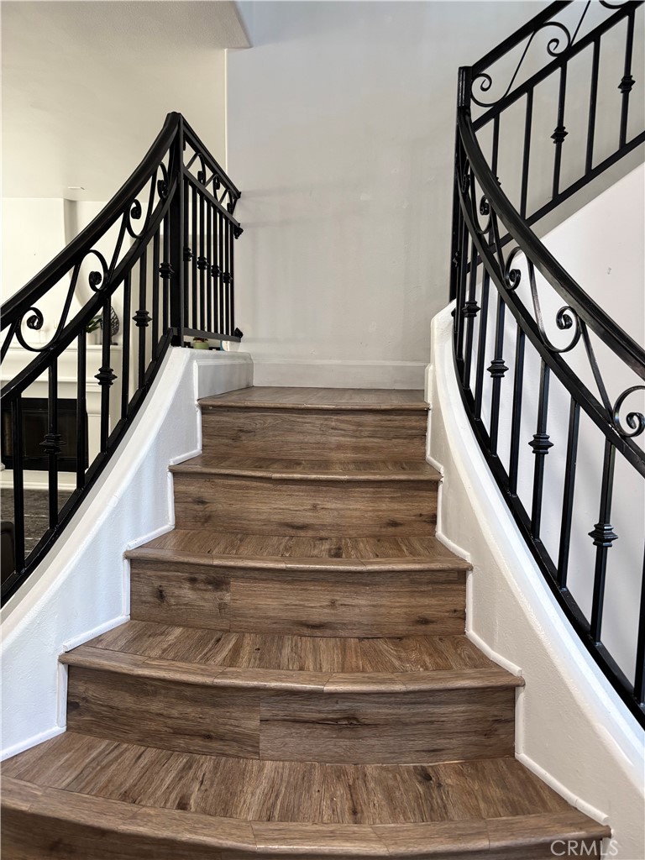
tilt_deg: -3.8
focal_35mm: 26
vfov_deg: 67.3
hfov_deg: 53.1
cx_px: 322
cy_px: 430
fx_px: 646
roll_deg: -2.8
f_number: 1.6
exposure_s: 1/60
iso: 160
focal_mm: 5.96
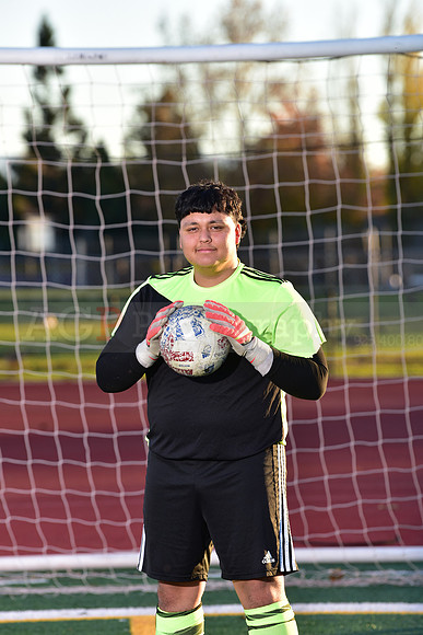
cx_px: 212
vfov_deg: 10.3
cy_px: 318
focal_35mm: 200
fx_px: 3523
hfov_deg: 6.9
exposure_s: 1/250
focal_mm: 200
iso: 160
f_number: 5
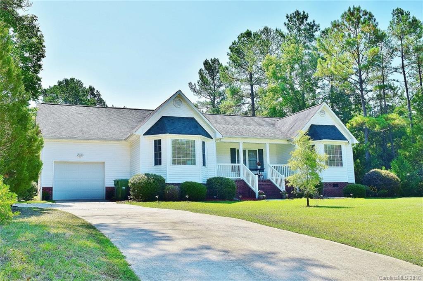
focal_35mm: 38
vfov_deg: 35.5
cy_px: 140
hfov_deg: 51.3
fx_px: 440
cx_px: 212
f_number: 11
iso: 360
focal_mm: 25
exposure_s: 1/500
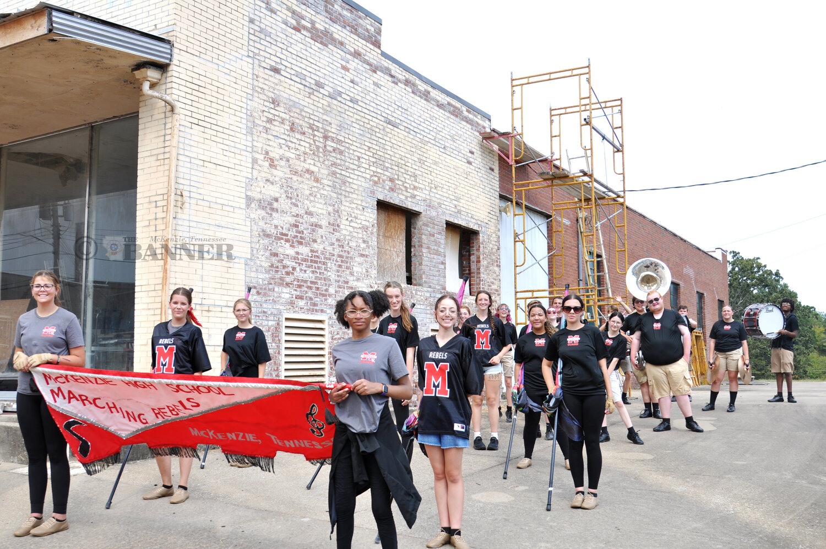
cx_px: 413
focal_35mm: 36
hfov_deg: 53.2
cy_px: 274
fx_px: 825
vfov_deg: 36.8
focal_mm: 24
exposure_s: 1/200
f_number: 5.6
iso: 100
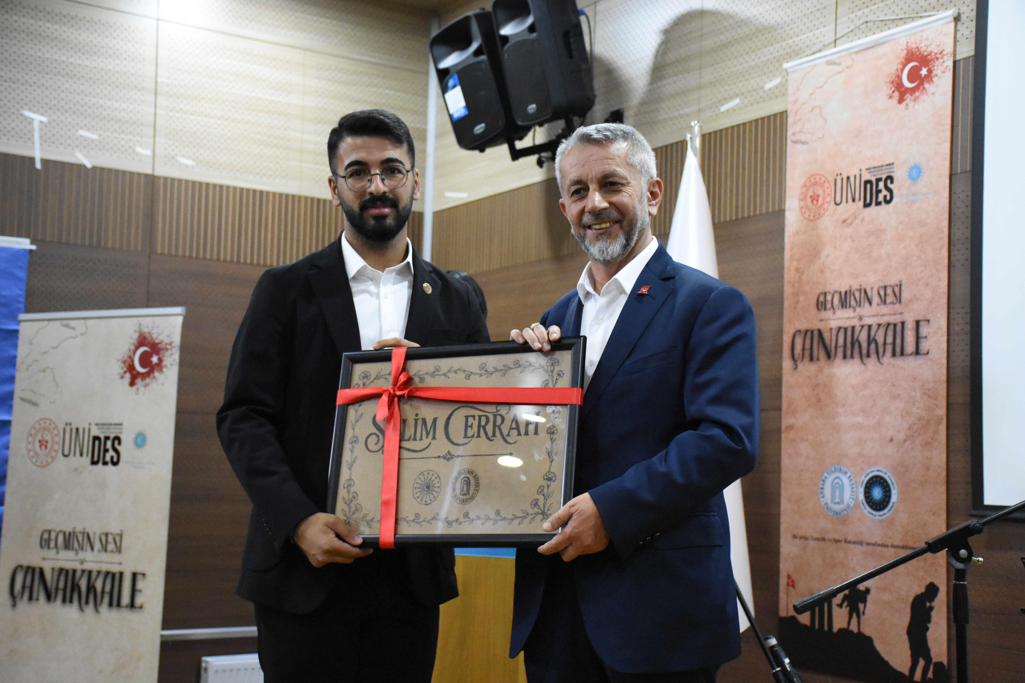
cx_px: 512
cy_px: 342
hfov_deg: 37.9
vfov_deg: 25.8
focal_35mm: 52
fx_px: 1495
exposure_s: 1/80
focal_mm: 35
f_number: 4.2
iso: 6400
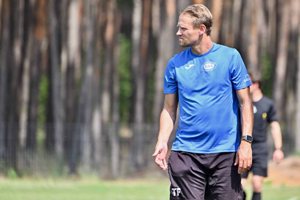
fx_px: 3333
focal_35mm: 400
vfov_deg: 3.4
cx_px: 150
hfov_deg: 5.2
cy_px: 100
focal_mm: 400
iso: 560
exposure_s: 1/1600
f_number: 5.6
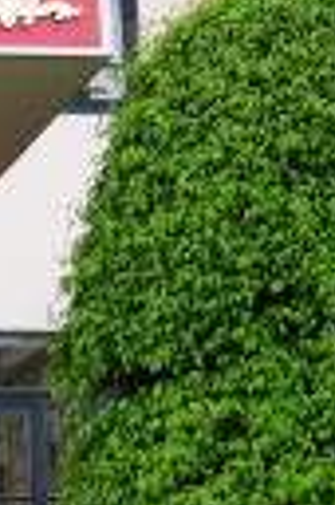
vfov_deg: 16.8
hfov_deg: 10.3
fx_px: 1623
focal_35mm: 116
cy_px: 631
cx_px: -445
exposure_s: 1/40
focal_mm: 18
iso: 200
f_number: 3.5
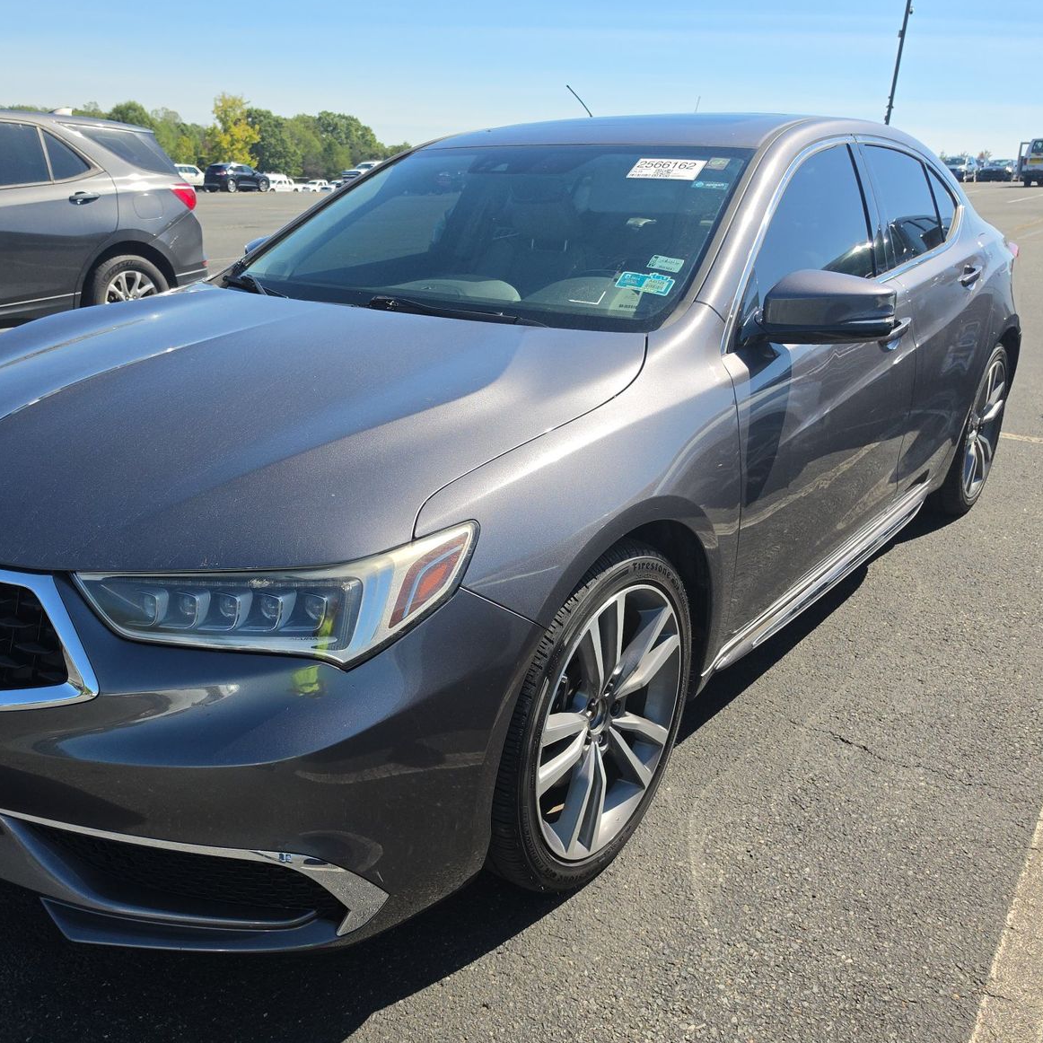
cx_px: 414
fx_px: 954
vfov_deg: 57.3
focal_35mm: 28
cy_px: 533
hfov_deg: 56.8
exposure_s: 1/5605
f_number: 1.4
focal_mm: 6.5
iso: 65
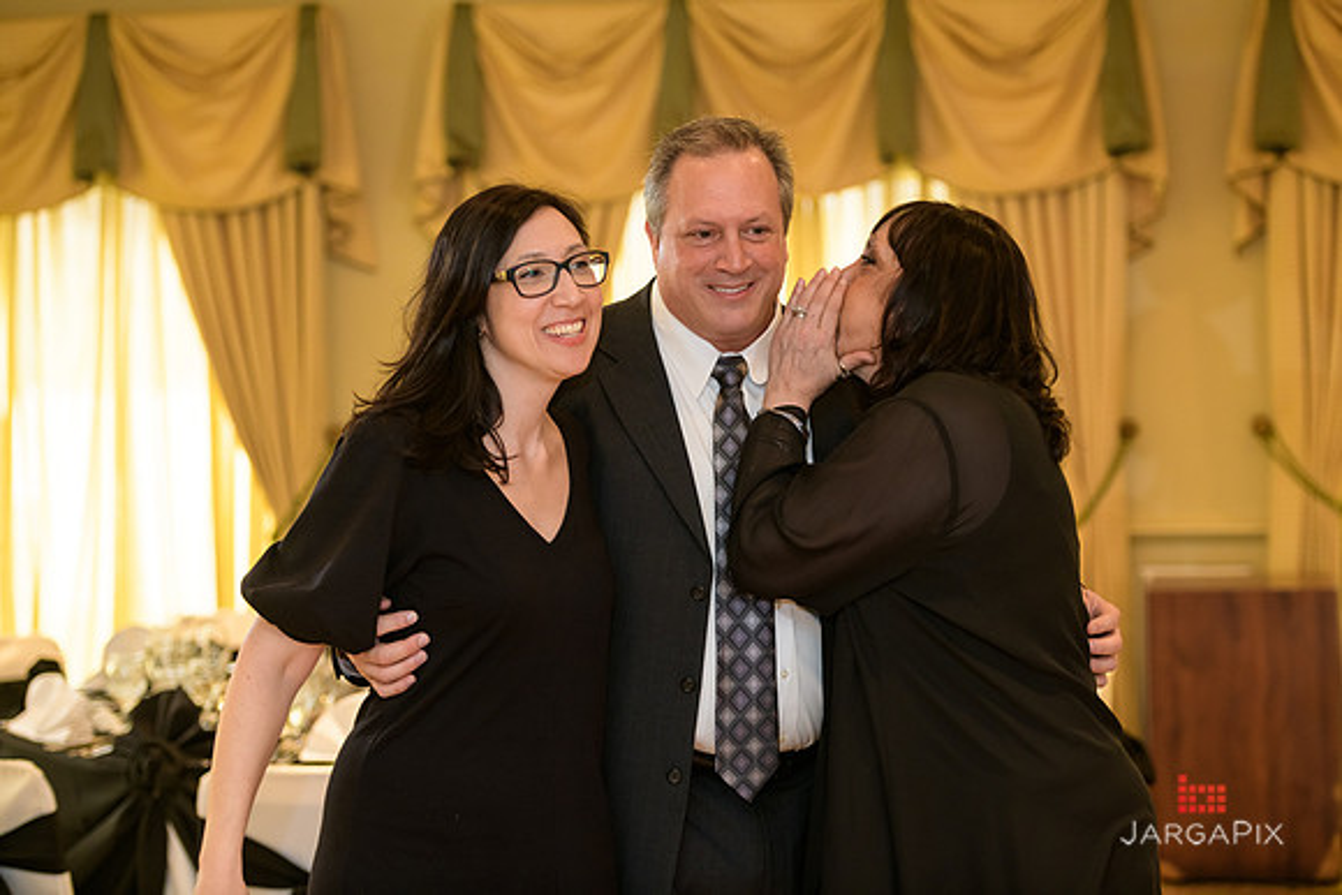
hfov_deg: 23.6
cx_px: 671
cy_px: 448
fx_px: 3206
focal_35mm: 86
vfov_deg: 15.9
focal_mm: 86
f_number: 3.2
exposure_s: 1/125
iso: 1600
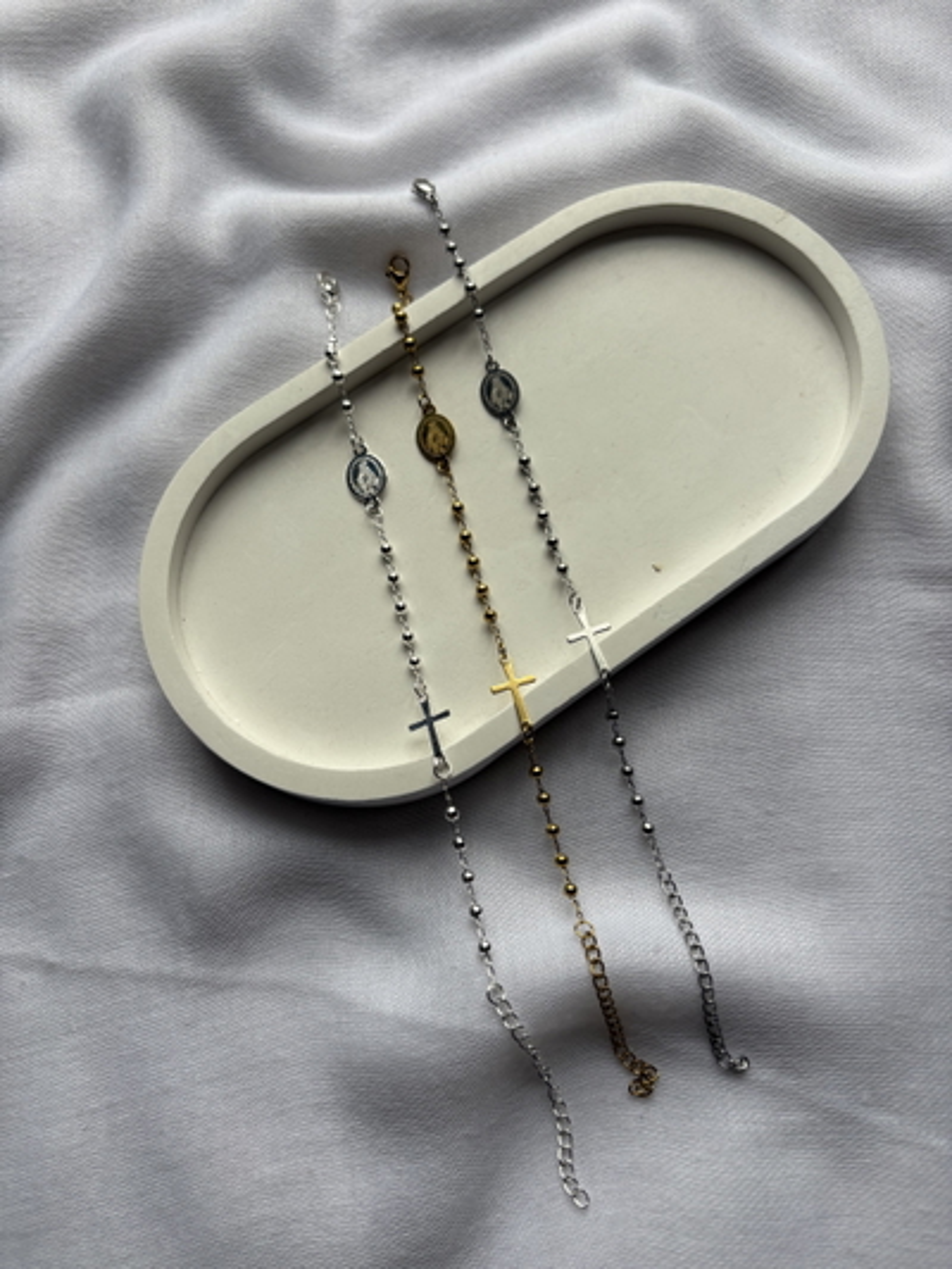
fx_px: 953
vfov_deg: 67.3
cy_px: 634
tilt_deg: -75.4
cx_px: 476
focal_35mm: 26
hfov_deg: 53.1
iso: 50
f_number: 1.6
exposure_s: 1/121
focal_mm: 5.96
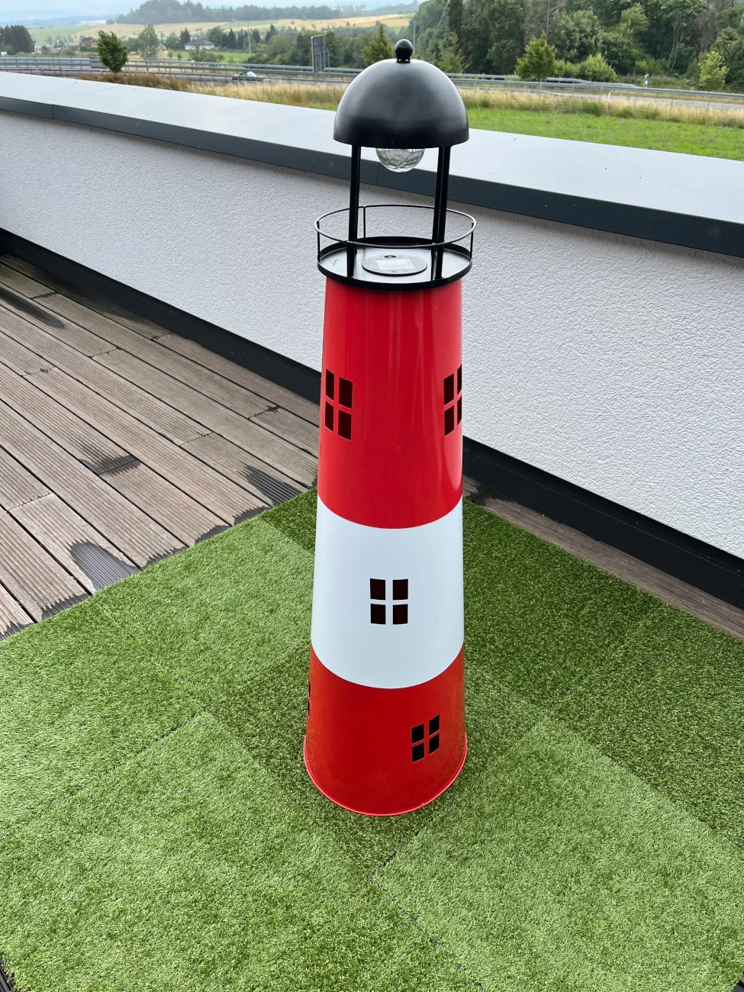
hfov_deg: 53.1
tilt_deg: -32.6
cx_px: 372
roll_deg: +0.7
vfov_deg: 67.3
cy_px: 496
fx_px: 745
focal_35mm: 26
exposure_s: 1/1075
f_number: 1.6
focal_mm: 5.1
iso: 50
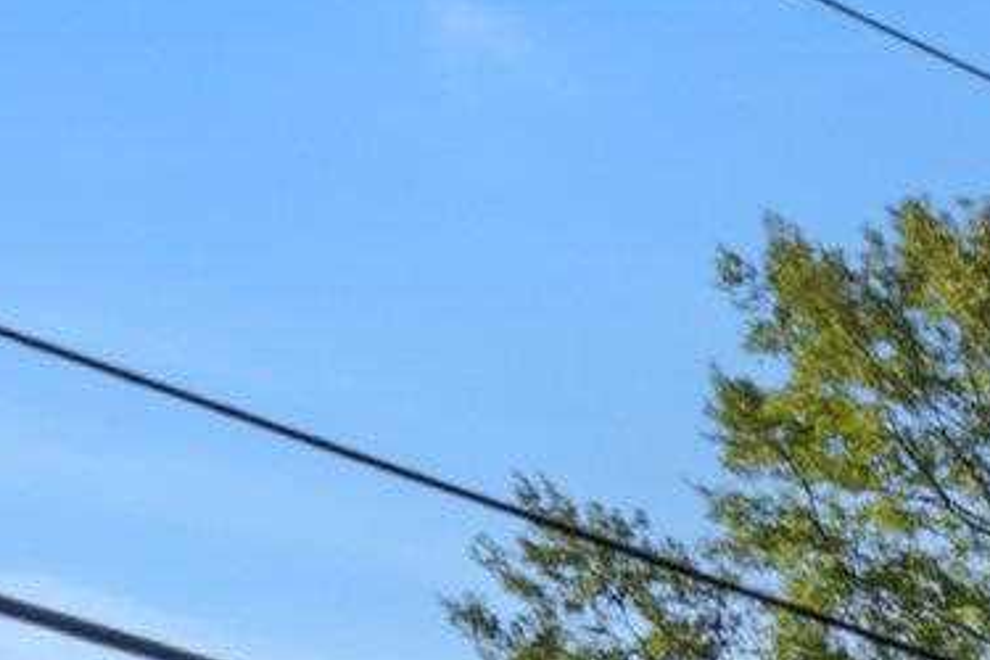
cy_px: 2146
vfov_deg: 9.6
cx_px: 2474
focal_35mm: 100
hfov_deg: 13.6
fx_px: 2750
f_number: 8
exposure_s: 1/200
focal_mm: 10
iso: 250
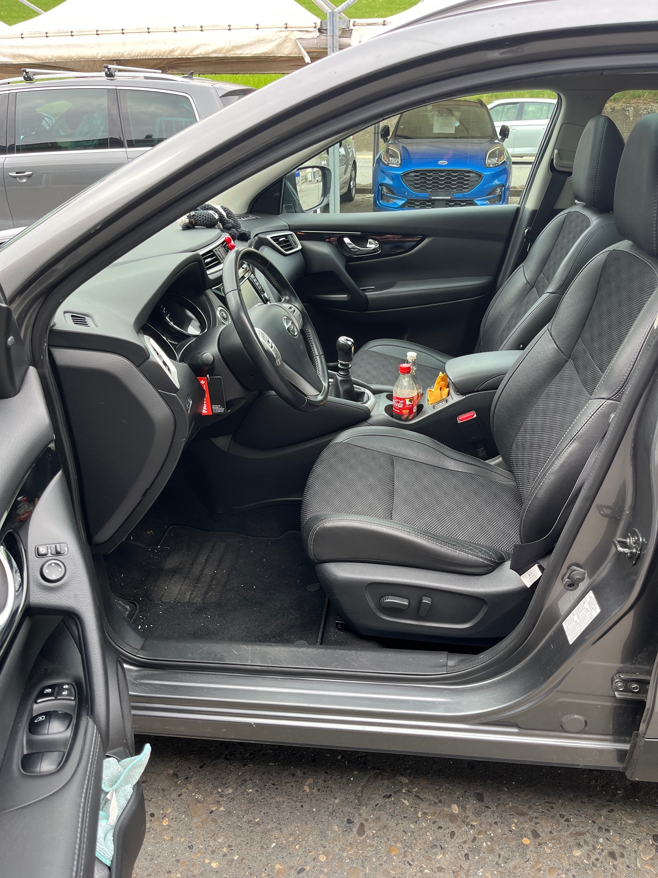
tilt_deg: -28.0
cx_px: 329
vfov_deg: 67.3
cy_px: 439
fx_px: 659
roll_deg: +2.2
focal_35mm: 26
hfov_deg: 53.1
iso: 50
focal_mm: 5.1
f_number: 1.6
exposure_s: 1/164
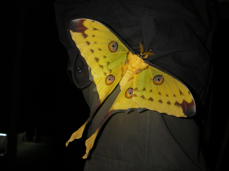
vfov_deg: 37.7
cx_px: 114
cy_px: 86
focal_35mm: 38
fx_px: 251
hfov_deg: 49.0
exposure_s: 1/30
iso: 100
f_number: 3.3
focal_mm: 6.3
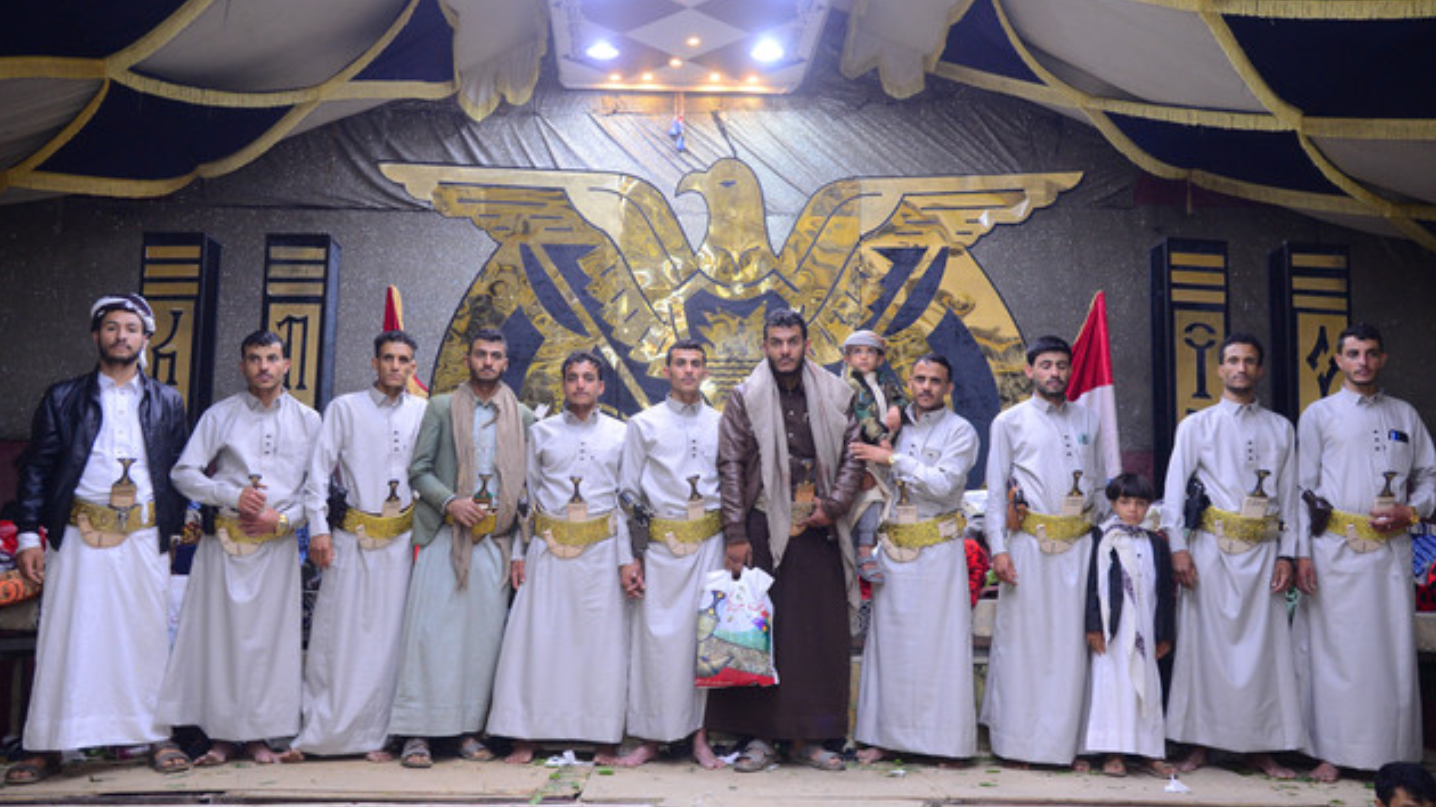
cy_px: 384
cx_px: 709
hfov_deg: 59.5
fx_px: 1256
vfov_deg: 35.6
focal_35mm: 33
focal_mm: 31
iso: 1600
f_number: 4
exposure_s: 1/125
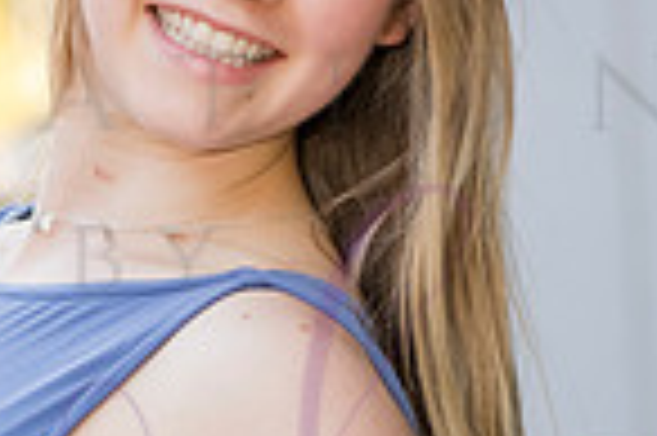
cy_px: 252
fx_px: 4831
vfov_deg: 5.2
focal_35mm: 265
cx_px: 207
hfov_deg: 7.8
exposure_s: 1/400
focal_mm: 86
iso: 800
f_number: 4.5
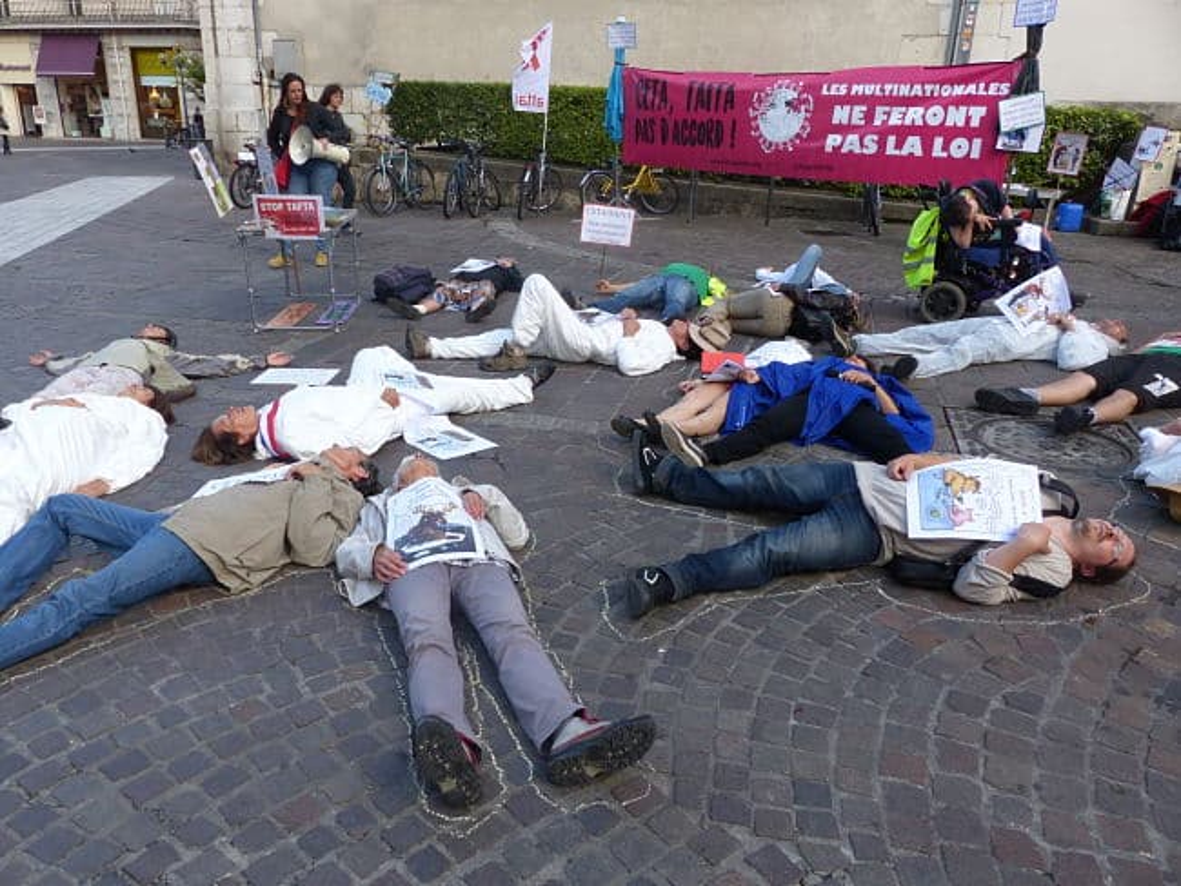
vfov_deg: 54.9
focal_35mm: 25
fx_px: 853
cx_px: 590
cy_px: 443
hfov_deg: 69.4
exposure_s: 1/125
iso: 100
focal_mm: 4.5
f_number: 4
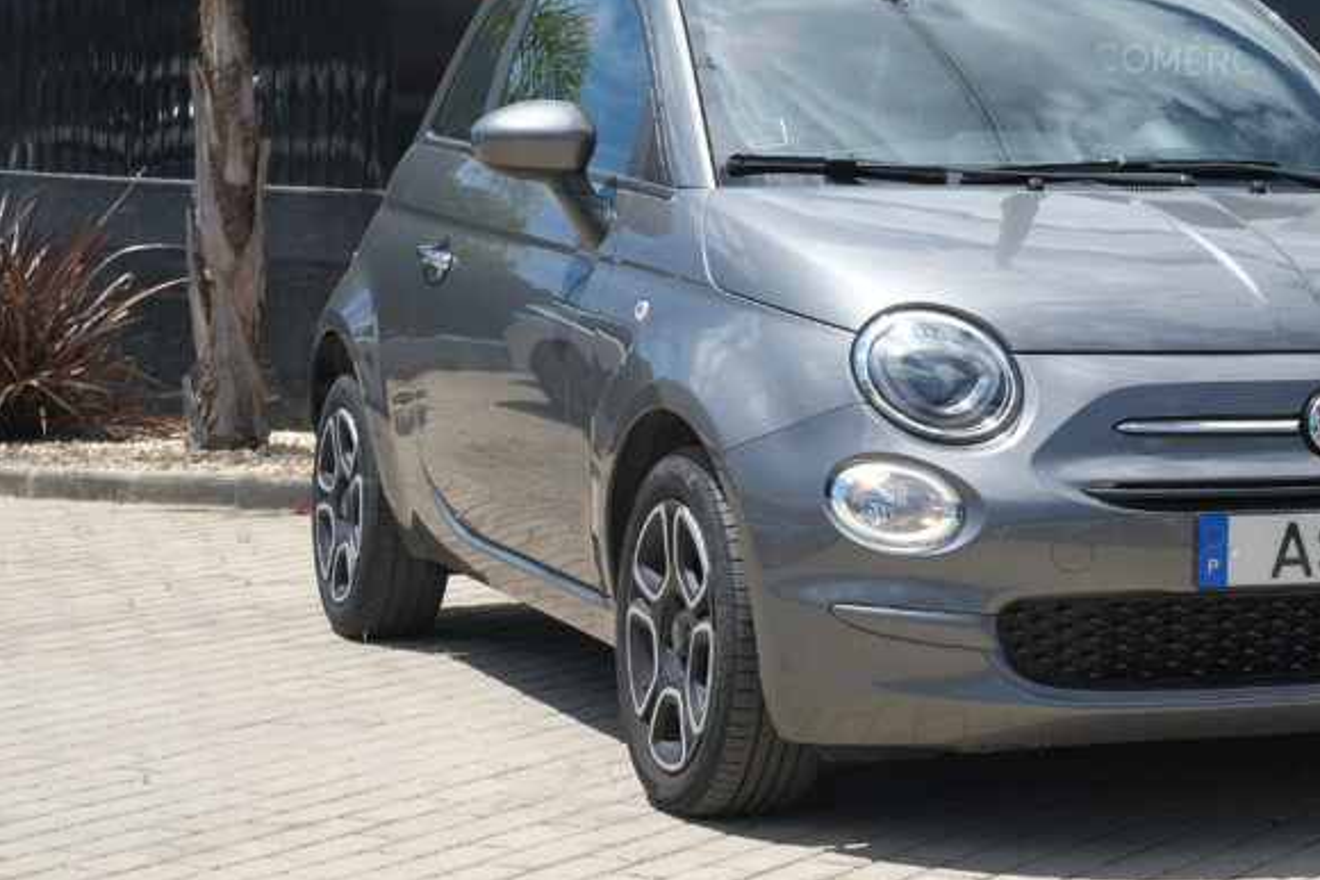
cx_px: 1054
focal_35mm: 90
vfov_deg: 15.2
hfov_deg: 22.3
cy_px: 392
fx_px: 3301
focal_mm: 34.3
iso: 160
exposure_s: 1/250
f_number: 9
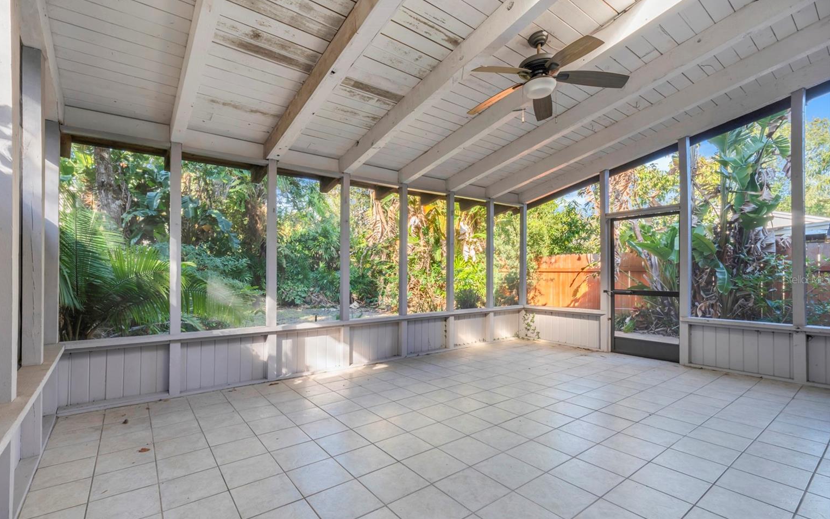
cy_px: 279
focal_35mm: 16
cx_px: 397
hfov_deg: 97.8
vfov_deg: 71.2
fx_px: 362
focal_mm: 10
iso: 250
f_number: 9
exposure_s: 1/3
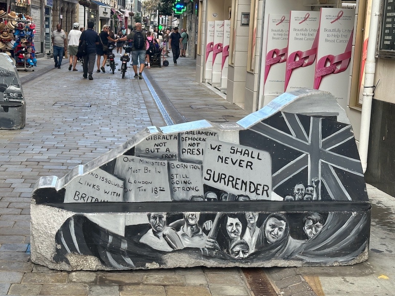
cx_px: 162
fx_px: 650
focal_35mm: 57
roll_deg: -1.6
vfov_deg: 25.6
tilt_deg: -9.4
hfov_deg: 33.7
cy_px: 135
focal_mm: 6.86
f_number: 1.78
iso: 64
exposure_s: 1/336
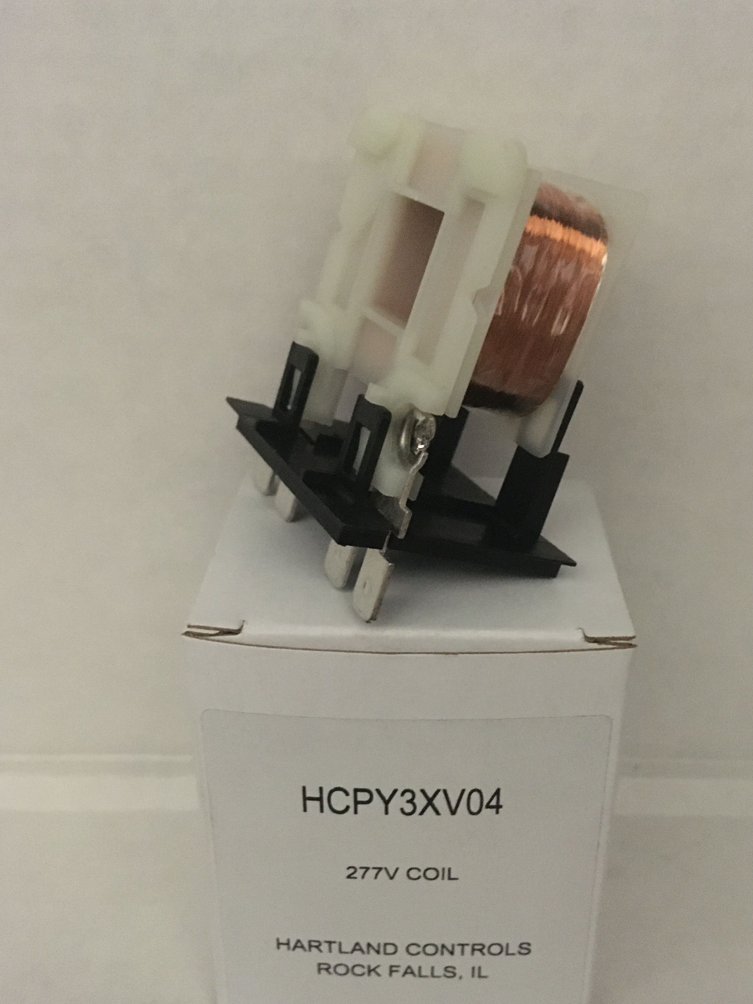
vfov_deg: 52.5
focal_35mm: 35
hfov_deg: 40.6
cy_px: 550
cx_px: 438
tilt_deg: -25.1
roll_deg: +2.3
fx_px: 1015
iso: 640
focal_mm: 4.15
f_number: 2.2
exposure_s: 1/15
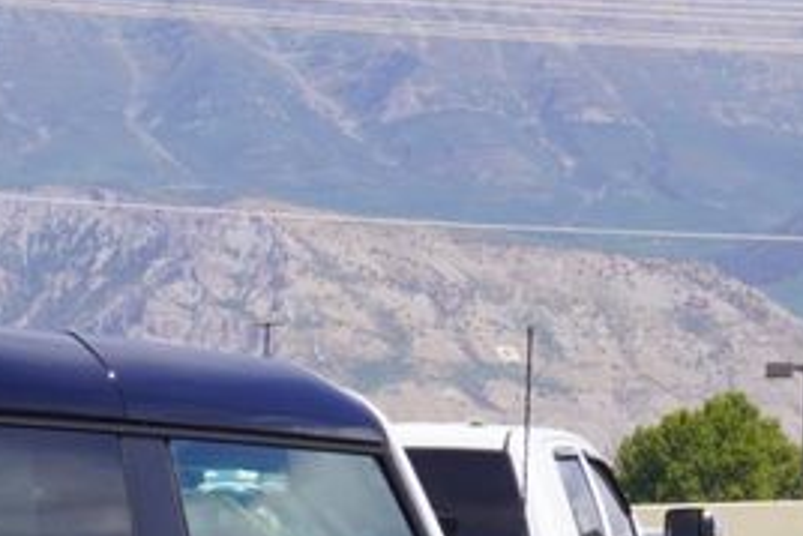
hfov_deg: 11.1
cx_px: -404
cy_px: 1018
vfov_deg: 7.5
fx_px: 3970
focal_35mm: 178
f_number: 11
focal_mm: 31
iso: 100
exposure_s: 1/125
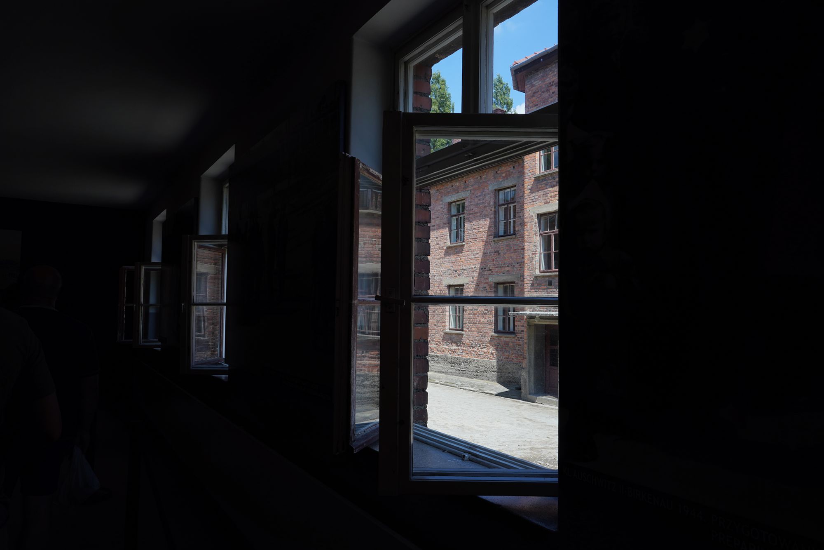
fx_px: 549
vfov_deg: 53.1
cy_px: 275
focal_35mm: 24
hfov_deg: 73.7
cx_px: 412
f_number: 11
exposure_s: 1/100
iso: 100
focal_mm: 24
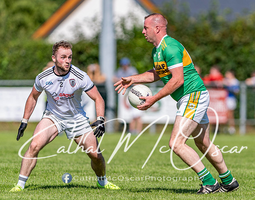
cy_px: 93
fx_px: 4109
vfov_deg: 2.8
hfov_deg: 3.6
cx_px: 161
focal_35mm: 549
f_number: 2.8
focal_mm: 300
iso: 100
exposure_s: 1/2000
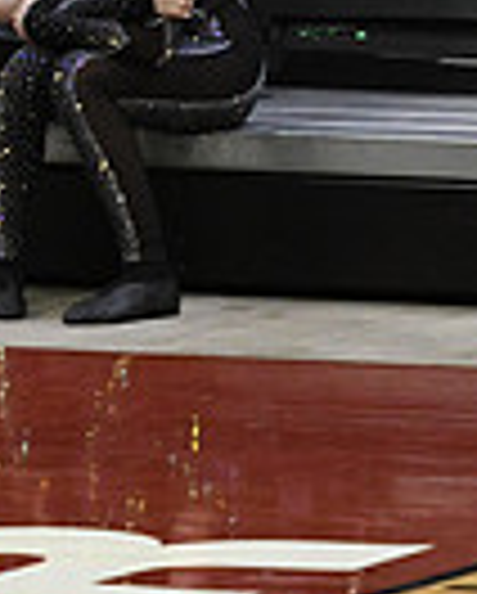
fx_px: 17377
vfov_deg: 2.0
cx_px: -814
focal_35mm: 987
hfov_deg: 1.6
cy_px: -128
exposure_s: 1/400
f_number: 2.8
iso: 3200
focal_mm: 160
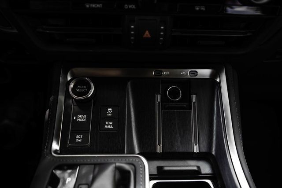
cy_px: 94
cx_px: 141
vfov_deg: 53.2
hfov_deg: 73.7
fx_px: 188
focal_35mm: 24
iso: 800
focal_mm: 24
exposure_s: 1/250
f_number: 2.8
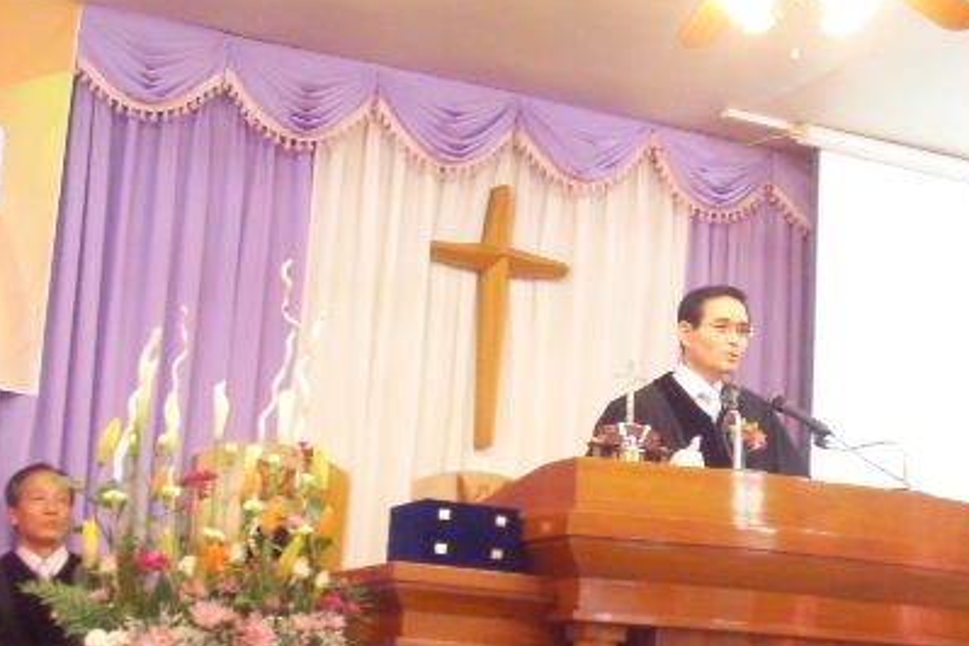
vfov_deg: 20.6
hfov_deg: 30.7
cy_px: 534
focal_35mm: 65
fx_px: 1749
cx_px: 651
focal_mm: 6.6
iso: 150
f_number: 3.5
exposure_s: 1/10
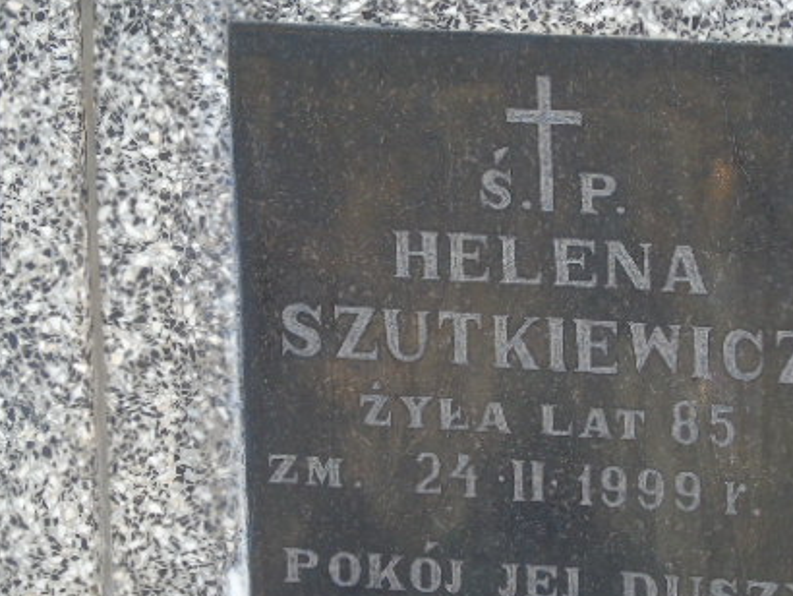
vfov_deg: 5.1
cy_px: 329
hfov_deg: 6.8
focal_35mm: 290
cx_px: 453
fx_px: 6647
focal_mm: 33
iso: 200
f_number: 5
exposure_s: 1/125
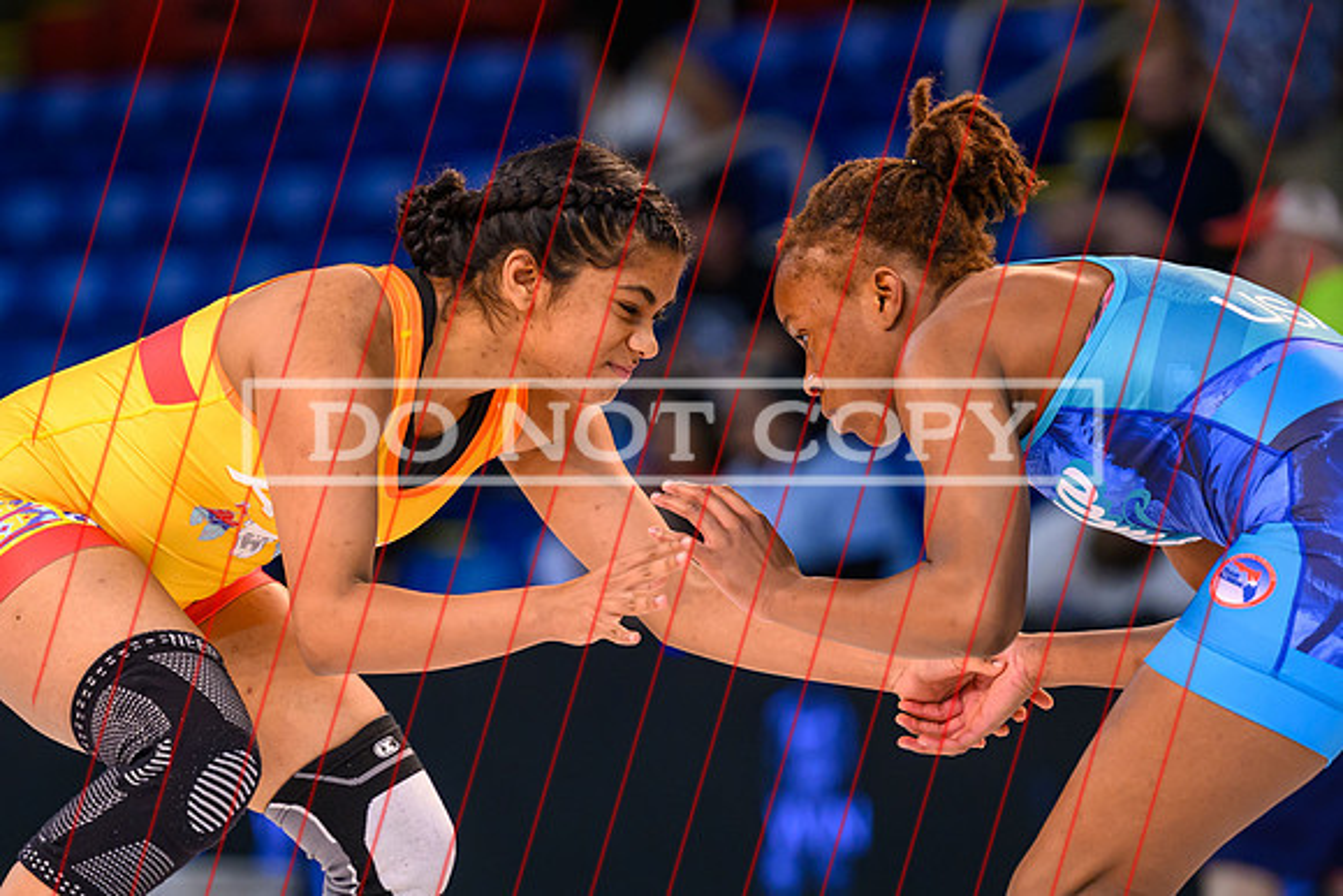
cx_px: 417
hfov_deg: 7.5
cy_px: 541
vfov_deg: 5.0
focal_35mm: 276
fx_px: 10286
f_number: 2.8
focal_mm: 160
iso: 1250
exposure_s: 1/800
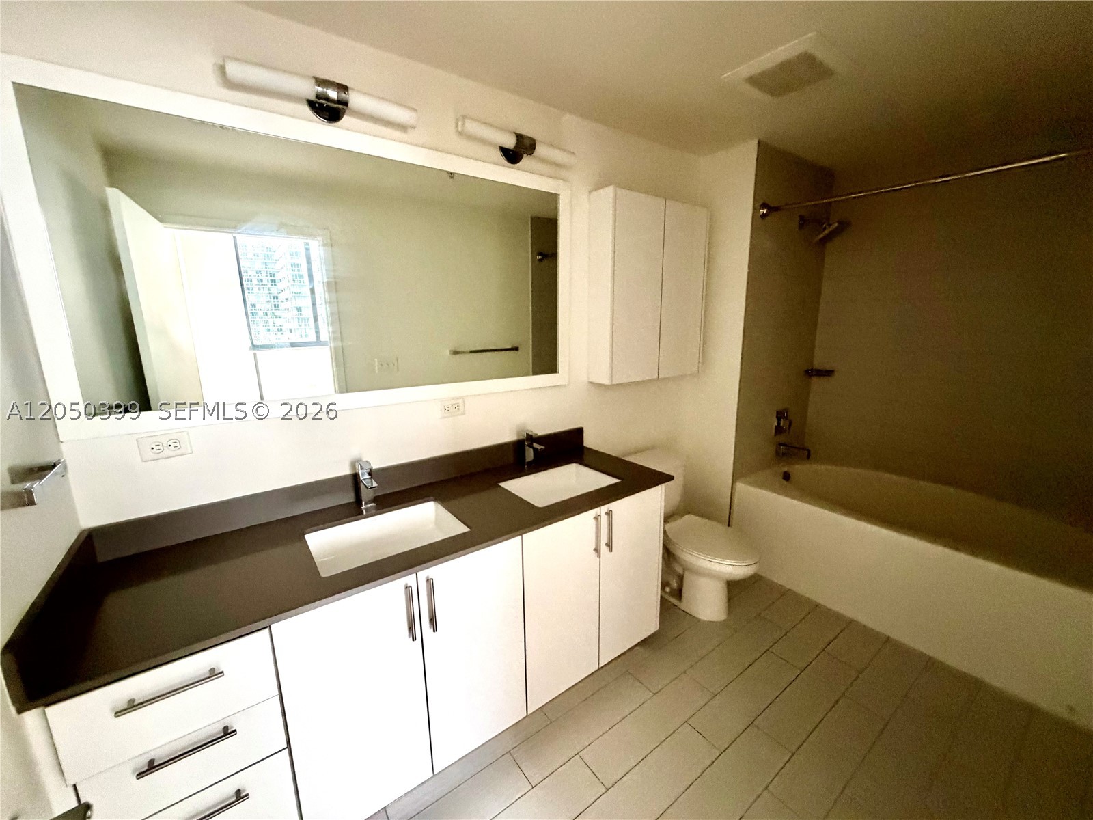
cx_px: 546
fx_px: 442
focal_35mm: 14
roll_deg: +1.1
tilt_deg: -13.7
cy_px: 410
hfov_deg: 102.1
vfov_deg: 85.7
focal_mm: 2.22
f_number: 2.2
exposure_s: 1/60
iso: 800
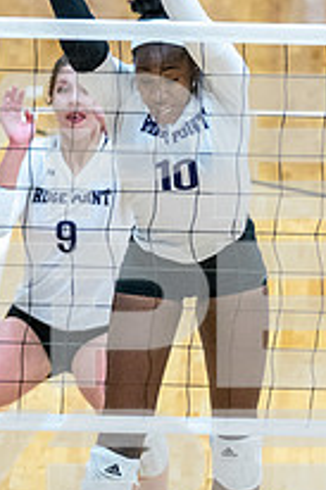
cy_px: 194
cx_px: 106
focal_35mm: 539
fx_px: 7333
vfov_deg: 3.8
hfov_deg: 2.5
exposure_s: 1/1000
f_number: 2.8
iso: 2000
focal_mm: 134
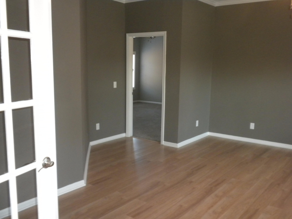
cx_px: 146
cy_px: 110
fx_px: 312
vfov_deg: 38.7
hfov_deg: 50.1
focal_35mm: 37
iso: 400
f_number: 3.5
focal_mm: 6.6
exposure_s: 1/30
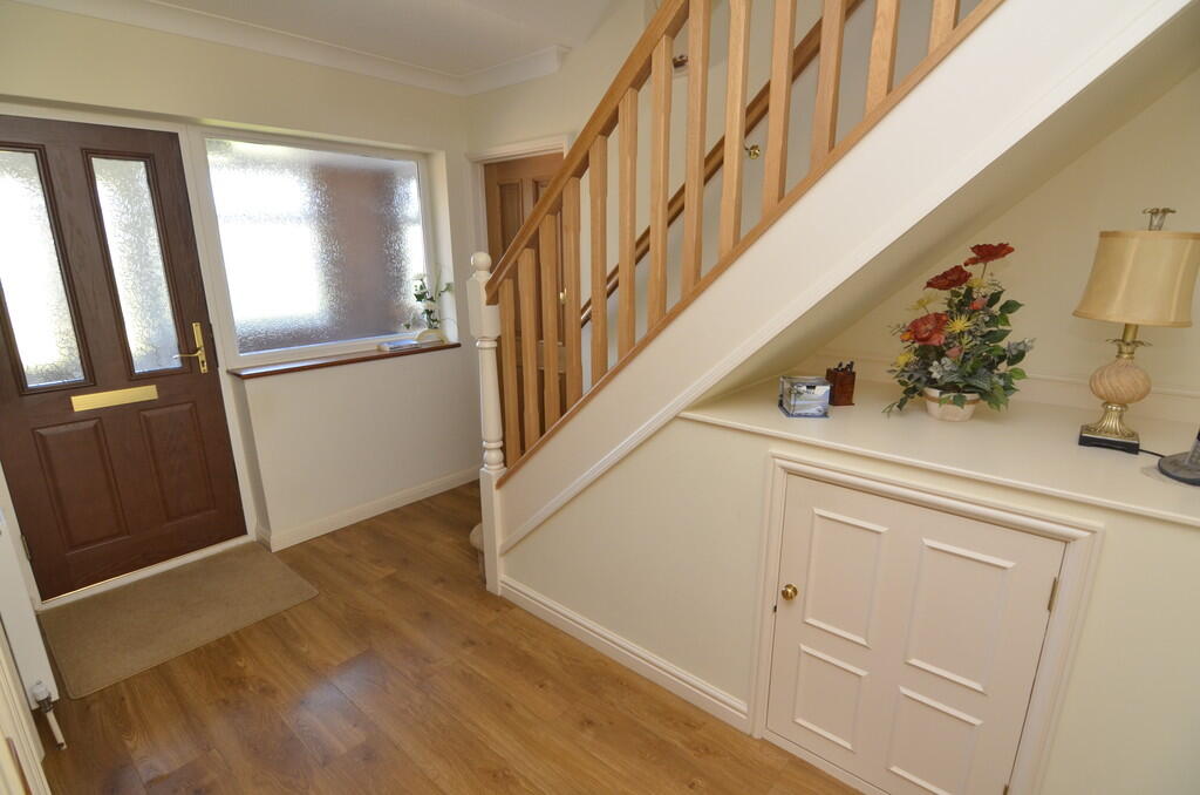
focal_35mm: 16
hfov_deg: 95.1
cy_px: 398
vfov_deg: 71.8
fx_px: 549
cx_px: 600
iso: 800
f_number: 4
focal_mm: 11
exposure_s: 1/60
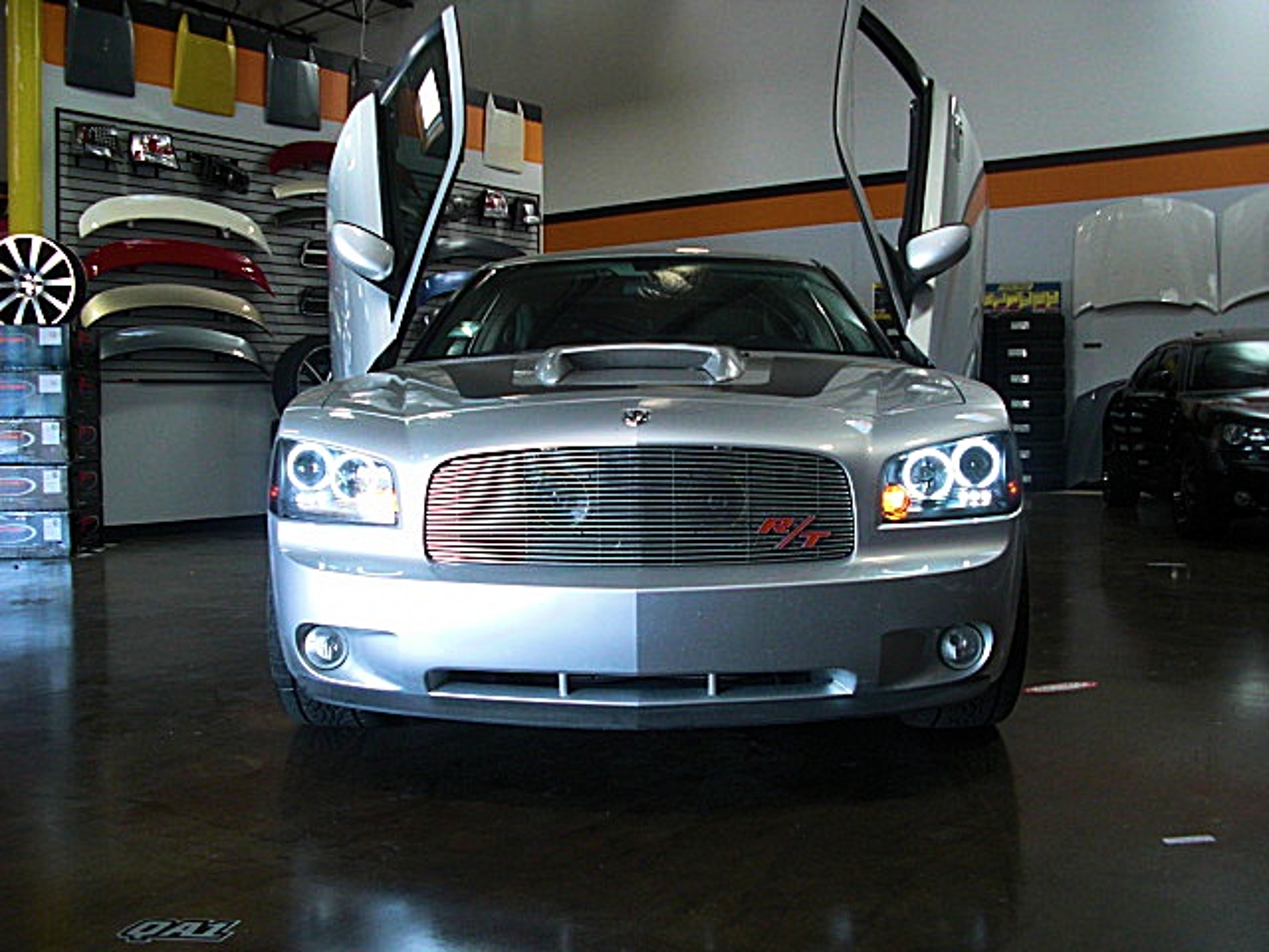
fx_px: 1320
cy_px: 476
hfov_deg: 51.4
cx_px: 634
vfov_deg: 39.7
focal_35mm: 36
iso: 200
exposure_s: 1/100
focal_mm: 6.3
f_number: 2.8
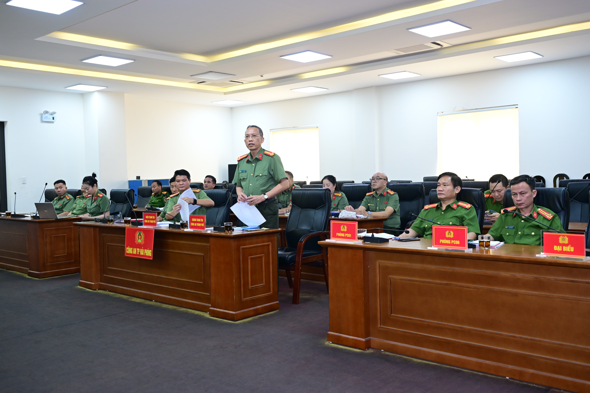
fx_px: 557
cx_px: 295
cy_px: 196
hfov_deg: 55.8
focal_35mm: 34
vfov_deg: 38.9
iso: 1600
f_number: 4
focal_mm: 34
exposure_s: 1/160
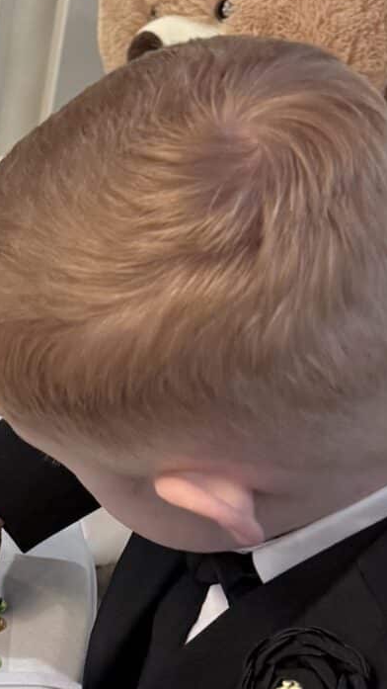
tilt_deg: -26.6
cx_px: -374
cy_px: 412
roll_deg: -1.6
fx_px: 1752
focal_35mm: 96
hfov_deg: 11.4
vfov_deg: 22.2
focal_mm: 6.76
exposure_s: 1/119
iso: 200
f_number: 1.78
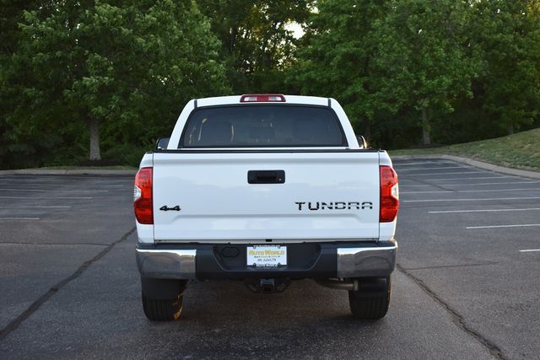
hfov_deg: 35.0
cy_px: 180
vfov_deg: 23.8
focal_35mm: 57
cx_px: 270
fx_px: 855
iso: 720
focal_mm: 38
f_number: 4.8
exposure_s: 1/250
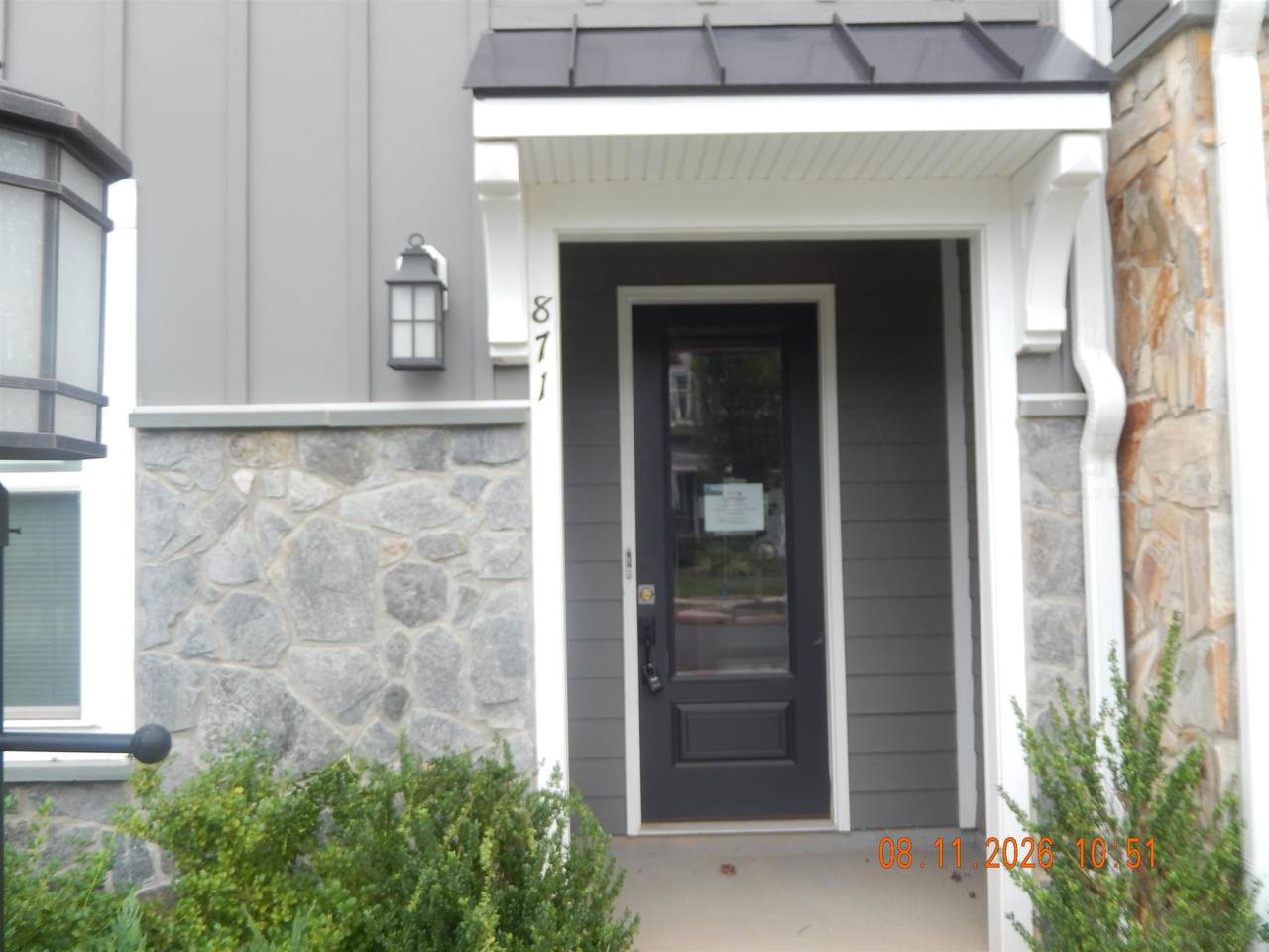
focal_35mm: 32
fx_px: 1173
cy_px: 476
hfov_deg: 56.8
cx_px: 634
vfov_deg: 44.2
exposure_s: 1/40
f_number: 3.8
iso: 125
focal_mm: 5.7
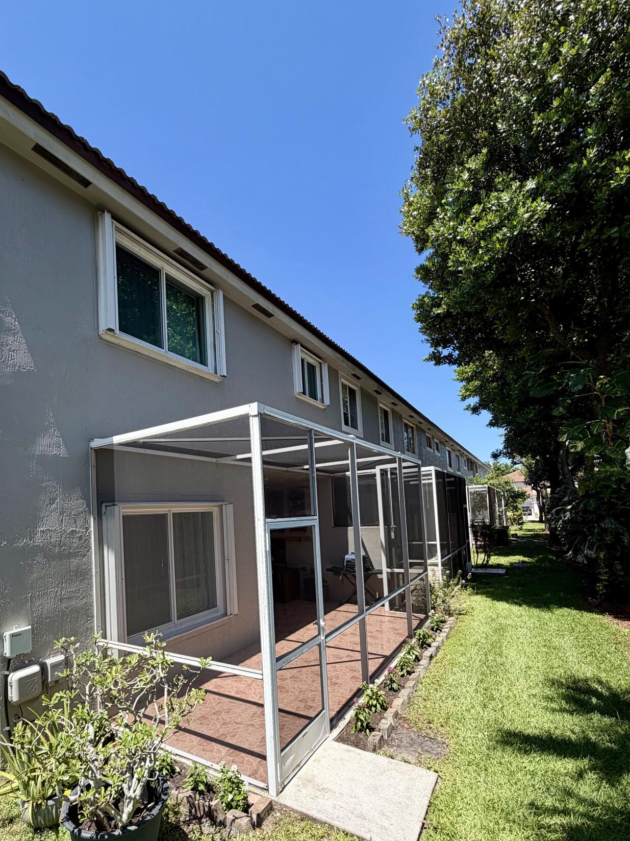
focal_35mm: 17
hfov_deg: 74.2
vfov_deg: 89.9
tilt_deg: +1.0
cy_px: 502
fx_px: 413
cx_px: 264
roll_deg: +2.6
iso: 40
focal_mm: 2.22
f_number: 2.2
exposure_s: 1/770
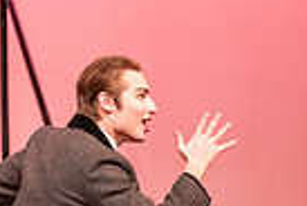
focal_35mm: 549
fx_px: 4692
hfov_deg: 3.7
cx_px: 374
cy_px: 263
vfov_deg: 2.5
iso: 3200
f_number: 3.2
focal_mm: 130
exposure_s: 1/200
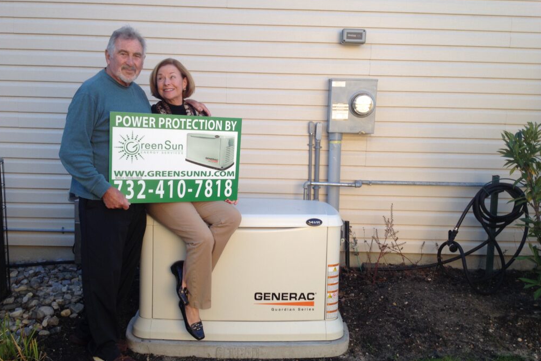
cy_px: 190
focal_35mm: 37
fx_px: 556
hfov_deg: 51.9
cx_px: 268
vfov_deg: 36.0
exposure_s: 1/160
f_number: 2.4
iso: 50
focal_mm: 4.28
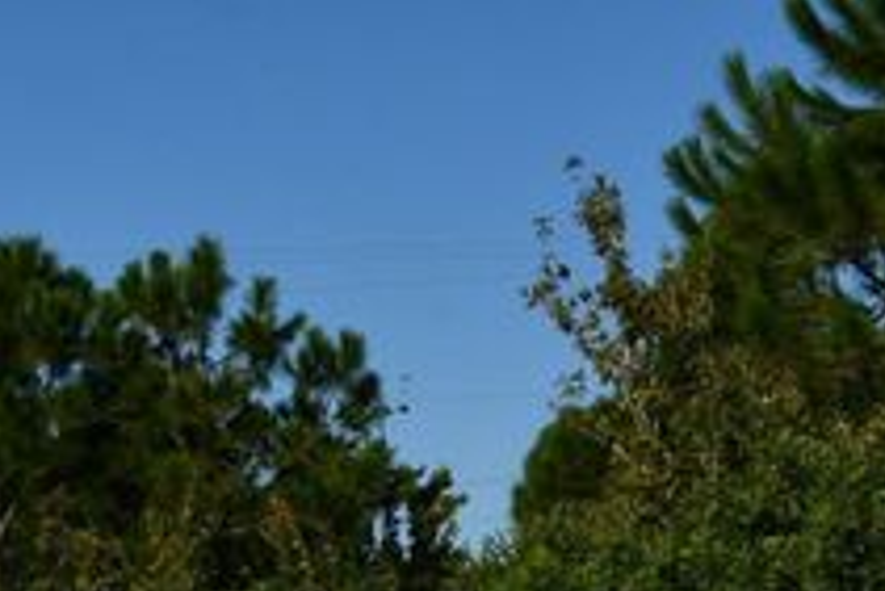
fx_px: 4182
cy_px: 893
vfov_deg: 7.9
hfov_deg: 11.7
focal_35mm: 170
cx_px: 1200
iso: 100
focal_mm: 28
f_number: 10
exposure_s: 1/400
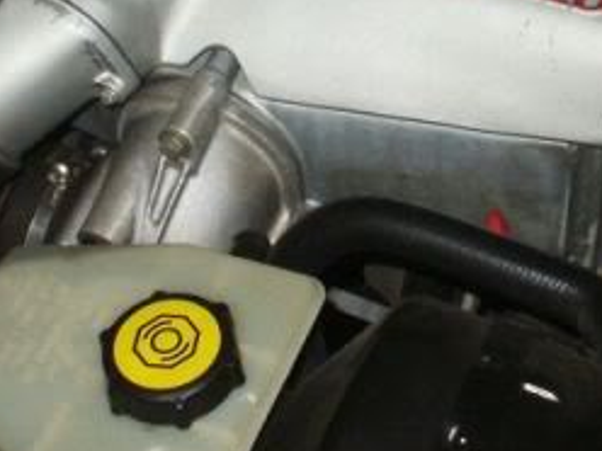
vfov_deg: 12.7
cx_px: 364
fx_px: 1965
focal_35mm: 113
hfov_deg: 17.4
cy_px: -112
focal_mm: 7.2
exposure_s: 1/45
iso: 200
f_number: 6.7
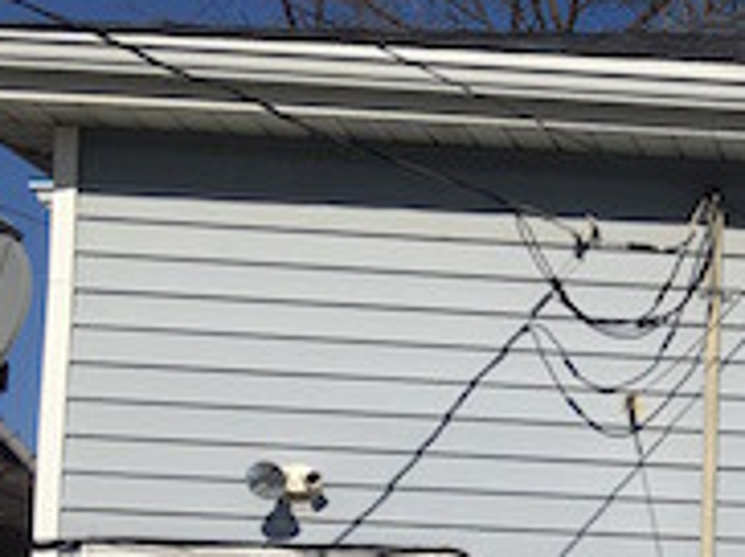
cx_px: 1216
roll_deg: -1.5
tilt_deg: +4.7
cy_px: 692
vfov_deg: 14.0
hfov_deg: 16.9
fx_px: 2192
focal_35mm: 102
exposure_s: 1/4808
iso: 25
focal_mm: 4.15
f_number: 2.2
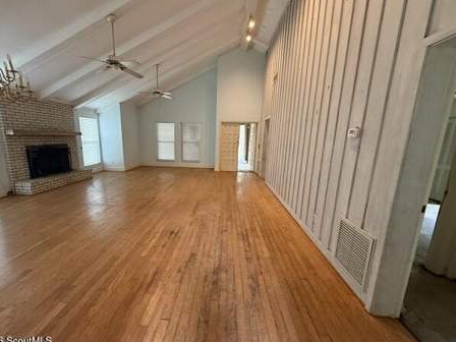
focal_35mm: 15
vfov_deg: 81.7
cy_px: 174
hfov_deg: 98.0
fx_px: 198
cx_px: 214
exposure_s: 1/60
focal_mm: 2.22
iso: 400
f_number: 2.2
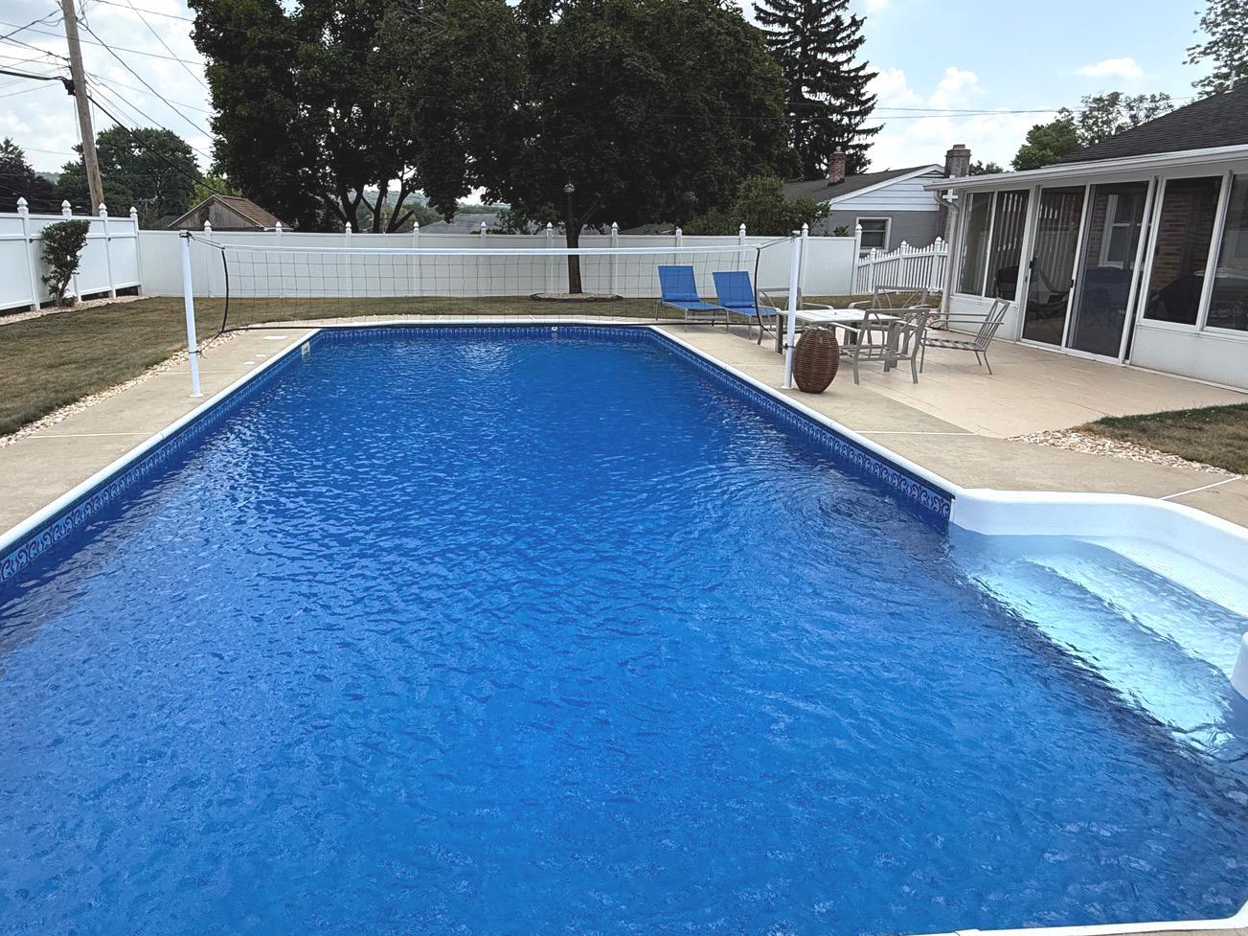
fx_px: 793
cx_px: 530
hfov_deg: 75.9
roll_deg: -0.1
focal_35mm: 22
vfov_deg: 60.8
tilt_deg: -12.3
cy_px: 398
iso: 50
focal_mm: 2.22
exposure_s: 1/1145
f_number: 2.2
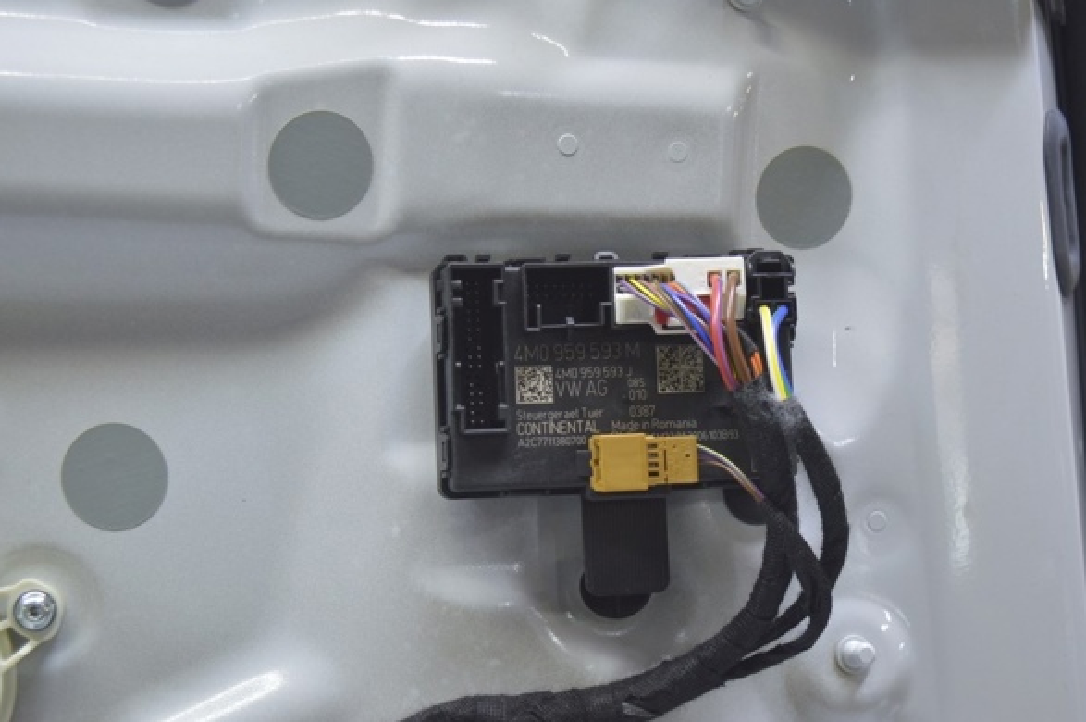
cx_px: 585
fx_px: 2216
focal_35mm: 74
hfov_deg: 27.5
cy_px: 332
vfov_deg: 18.5
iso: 400
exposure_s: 1/20
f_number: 5.6
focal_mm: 45
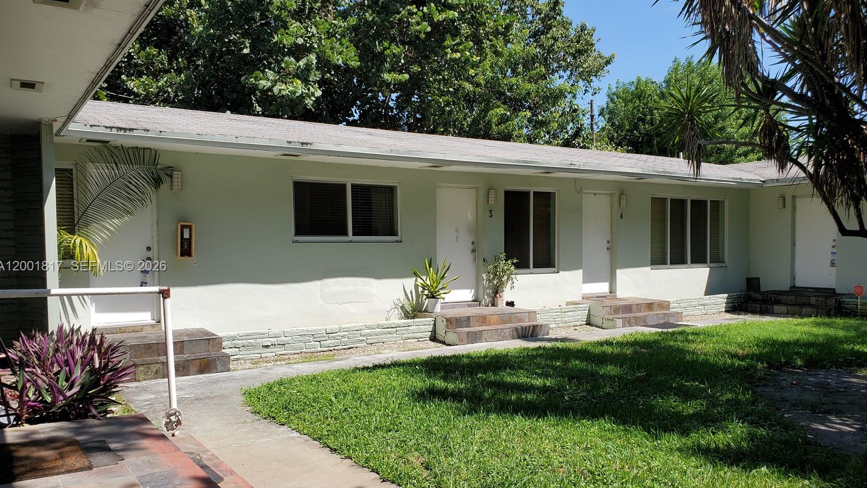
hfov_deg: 66.1
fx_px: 667
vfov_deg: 40.1
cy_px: 267
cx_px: 438
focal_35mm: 29
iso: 50
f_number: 2.4
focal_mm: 4.3
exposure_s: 1/1402
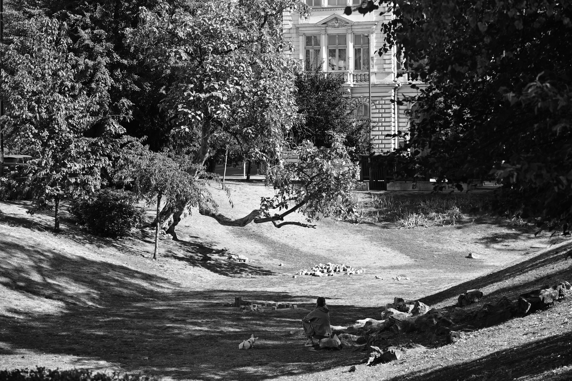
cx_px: 286
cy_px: 190
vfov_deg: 18.2
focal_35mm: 75
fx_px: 1192
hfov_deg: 27.0
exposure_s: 1/200
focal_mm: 50
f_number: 6.3
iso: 100
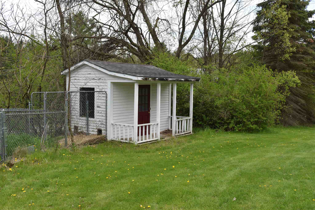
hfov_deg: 51.3
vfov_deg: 35.5
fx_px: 328
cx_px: 158
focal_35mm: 38
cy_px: 105
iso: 180
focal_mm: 25
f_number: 8
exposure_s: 1/250
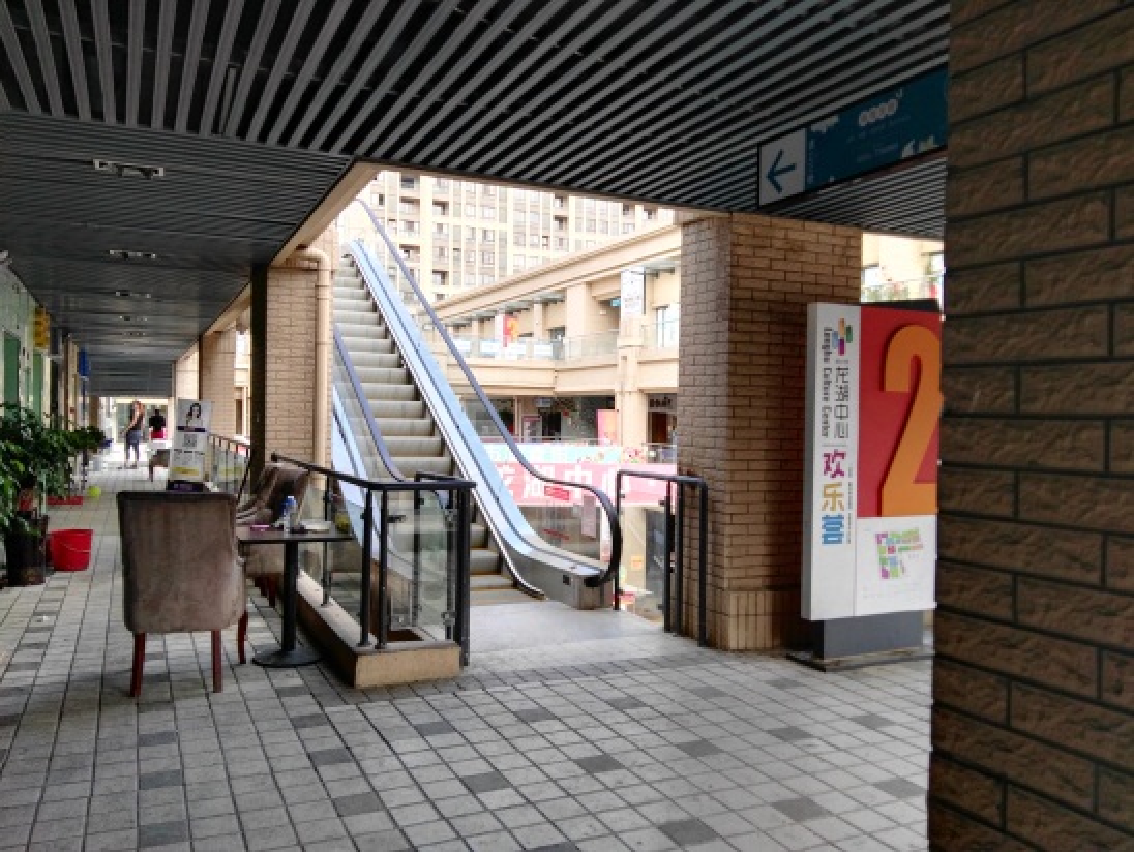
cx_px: 567
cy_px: 426
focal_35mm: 28
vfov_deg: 49.8
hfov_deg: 63.4
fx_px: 918
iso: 64
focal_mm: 2.96
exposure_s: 1/201
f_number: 2
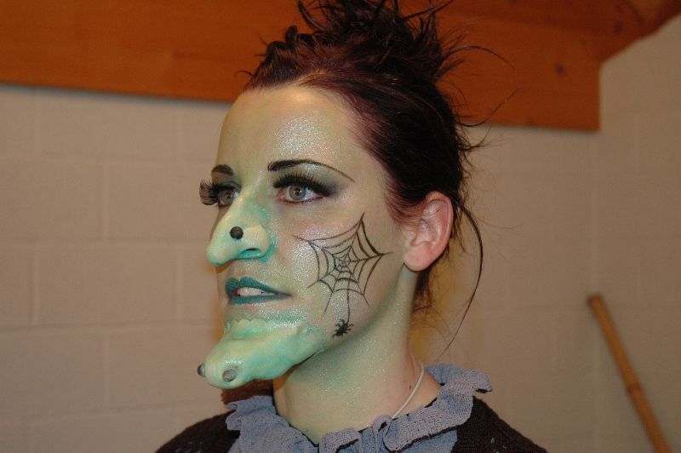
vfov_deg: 20.6
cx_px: 340
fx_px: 1247
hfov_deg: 30.5
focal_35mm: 66
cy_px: 226
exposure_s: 1/60
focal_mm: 44
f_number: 4.5
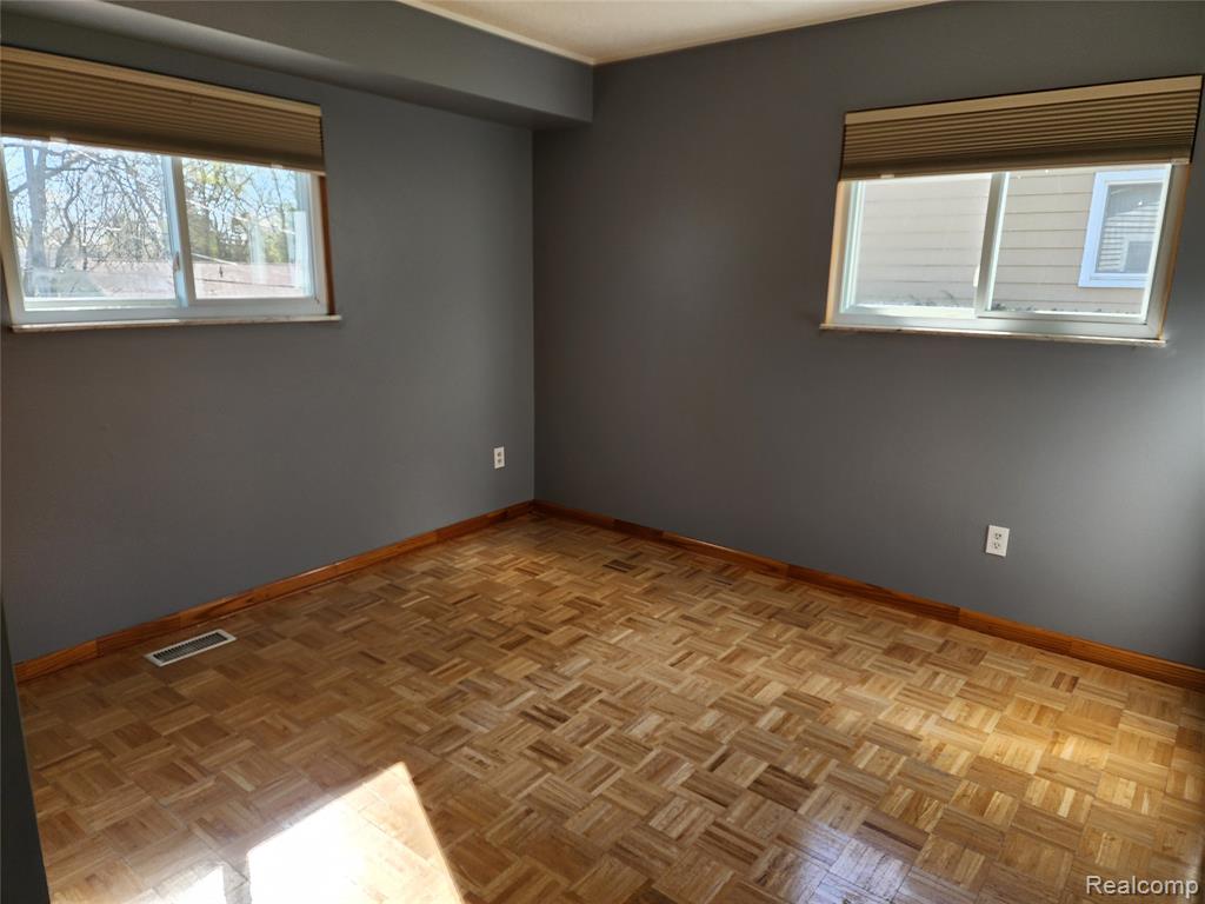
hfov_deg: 73.9
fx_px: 801
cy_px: 452
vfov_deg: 58.9
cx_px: 602
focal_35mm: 23
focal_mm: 6.4
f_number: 1.8
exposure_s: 1/180
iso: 64
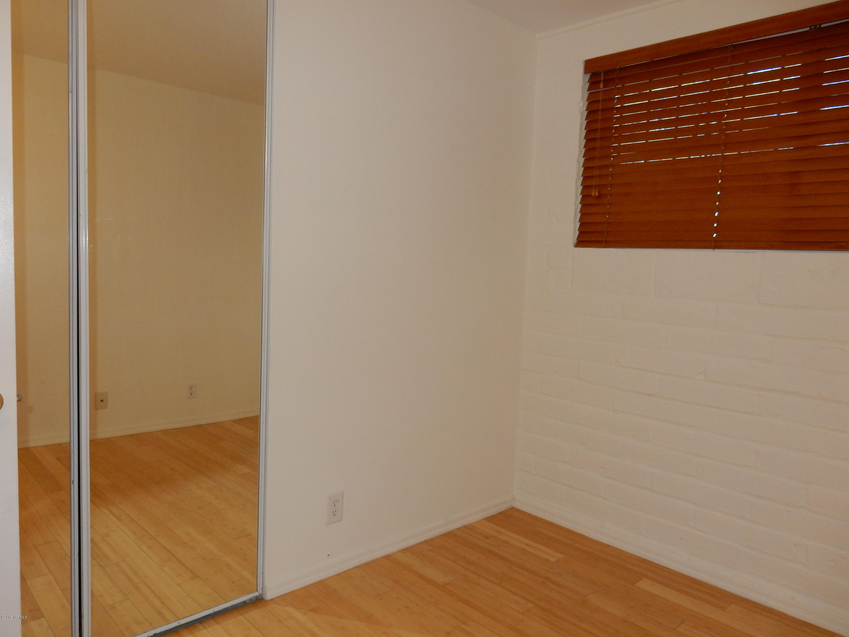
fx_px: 613
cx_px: 424
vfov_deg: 54.9
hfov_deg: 69.4
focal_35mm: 25
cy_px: 318
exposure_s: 1/30
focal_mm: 4.5
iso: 200
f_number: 3.7
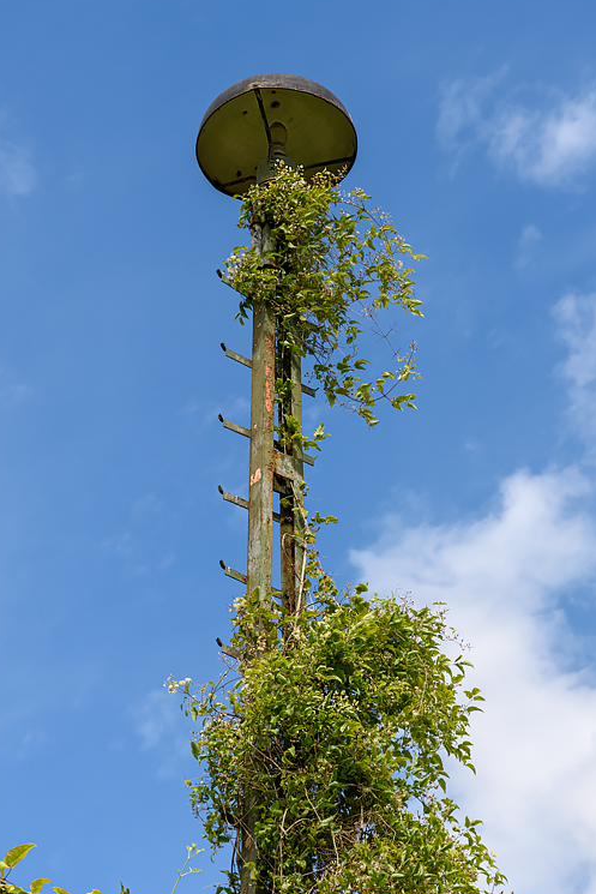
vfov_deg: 20.5
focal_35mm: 100
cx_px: 329
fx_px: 2472
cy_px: 523
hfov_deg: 13.7
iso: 200
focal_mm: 55
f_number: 8
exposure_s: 1/640
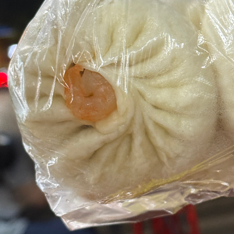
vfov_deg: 16.7
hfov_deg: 16.6
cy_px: 80
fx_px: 795
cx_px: 187
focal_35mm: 104
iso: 200
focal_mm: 6.76
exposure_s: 1/33
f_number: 1.78
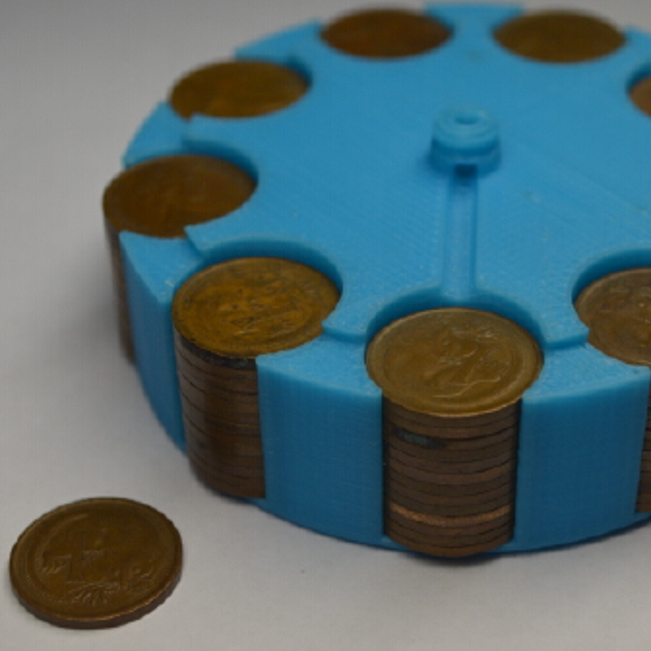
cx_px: 411
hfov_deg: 21.7
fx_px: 1697
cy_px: 339
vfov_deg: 21.7
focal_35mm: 80
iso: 400
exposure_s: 1/125
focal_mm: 35
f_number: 5.6
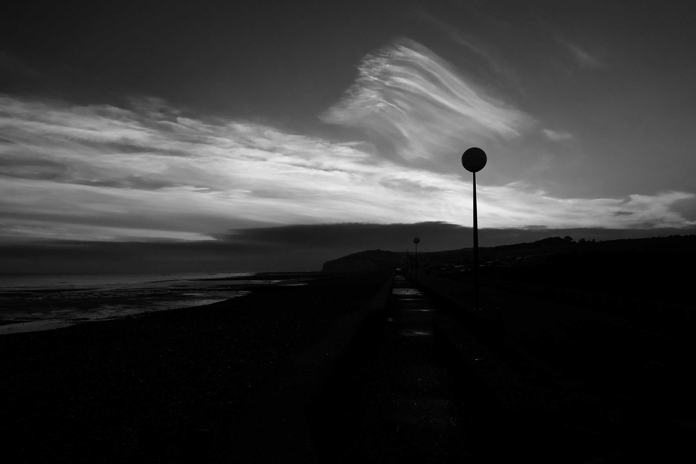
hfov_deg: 73.7
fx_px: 464
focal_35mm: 24
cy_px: 232
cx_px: 348
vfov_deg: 53.1
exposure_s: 1/450
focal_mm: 15.9
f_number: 7.1
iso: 400
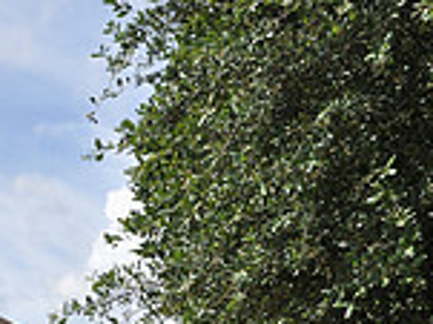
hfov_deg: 13.2
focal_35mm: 144
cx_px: -146
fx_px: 1800
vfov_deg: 10.0
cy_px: 477
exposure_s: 1/100
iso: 200
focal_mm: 26
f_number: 10
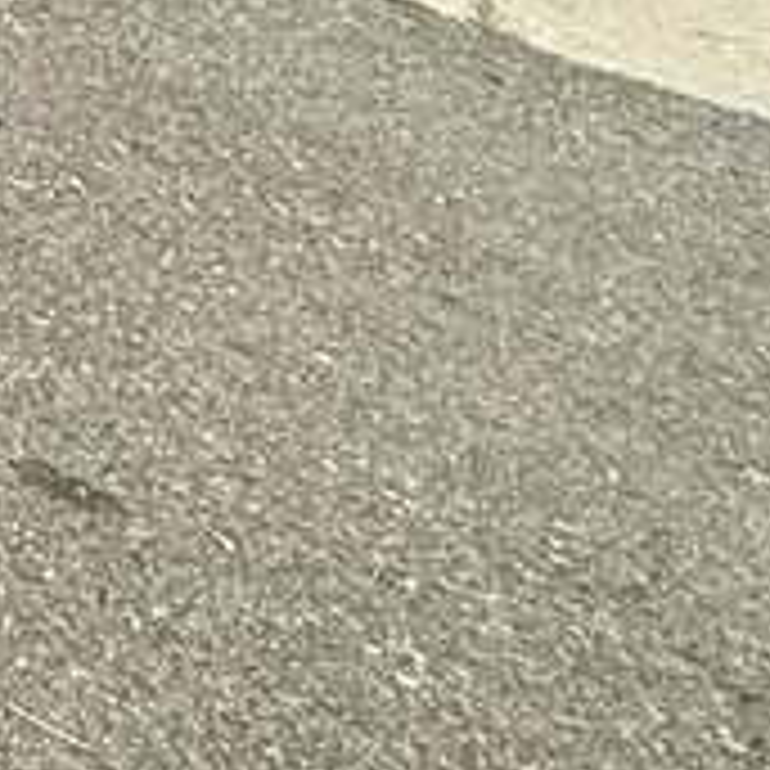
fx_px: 2189
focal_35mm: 87
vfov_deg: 16.0
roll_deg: -3.5
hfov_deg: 11.3
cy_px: -725
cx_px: -1572
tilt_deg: -11.6
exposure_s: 1/1033
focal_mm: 2.22
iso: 50
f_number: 2.2
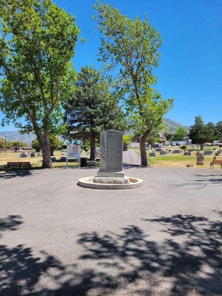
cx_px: 111
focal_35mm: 26
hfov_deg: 53.1
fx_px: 222
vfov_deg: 67.3
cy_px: 148
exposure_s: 1/1554
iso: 40
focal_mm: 5.4
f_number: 1.8
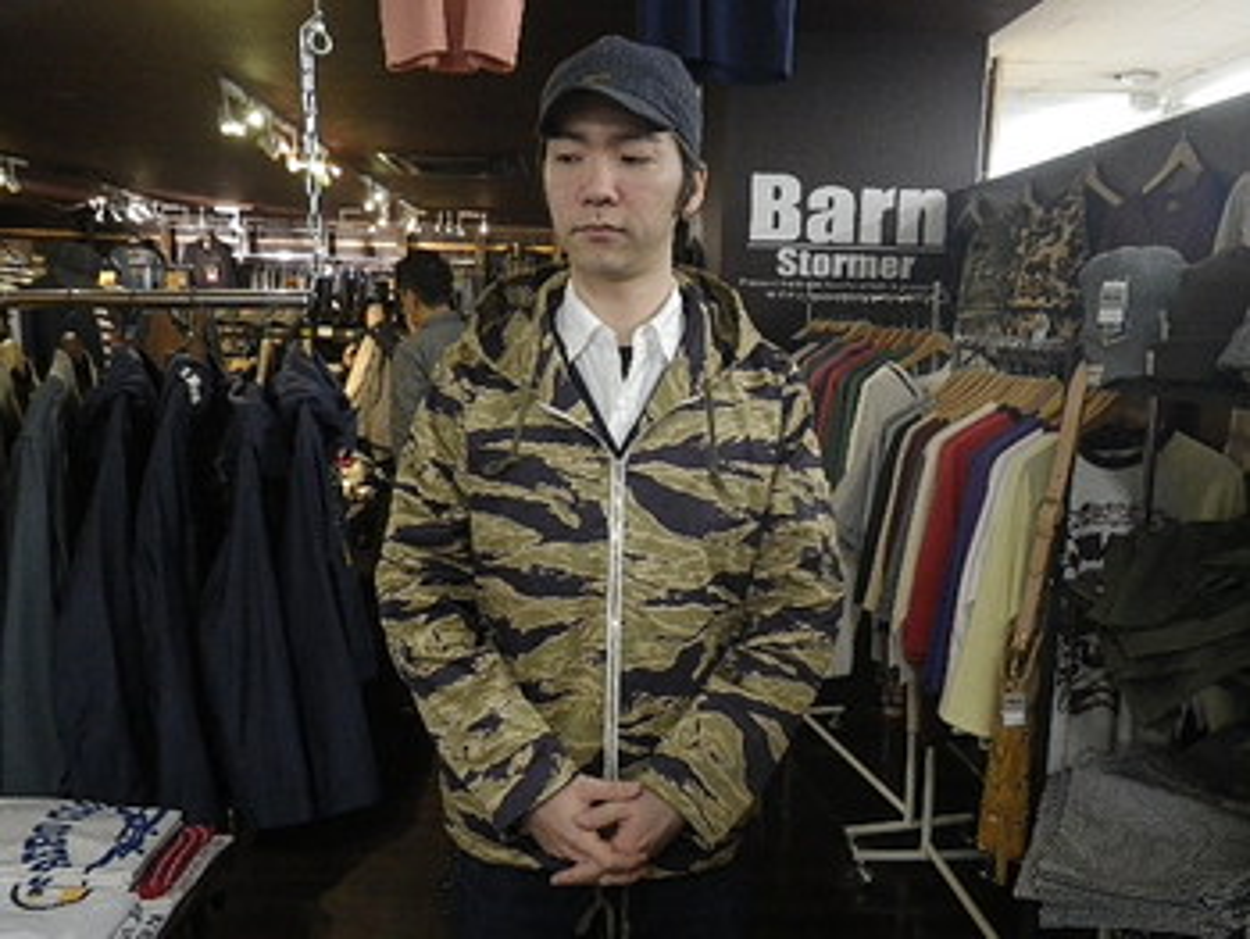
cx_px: 625
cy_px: 470
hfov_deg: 63.4
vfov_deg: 49.8
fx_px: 1012
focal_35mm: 28
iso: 500
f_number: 3.5
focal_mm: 5
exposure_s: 1/50
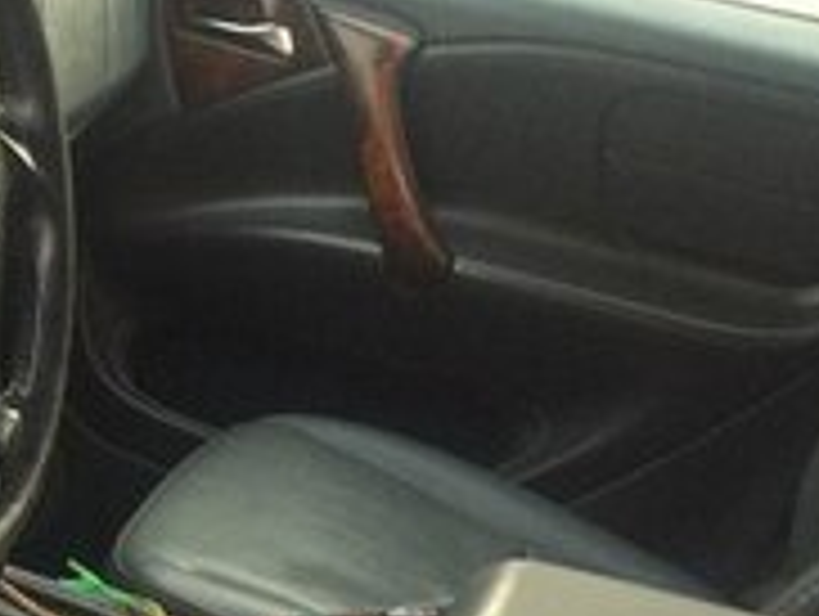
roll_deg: -8.3
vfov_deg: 13.3
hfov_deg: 16.7
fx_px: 2488
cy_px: 928
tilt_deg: -35.4
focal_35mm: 105
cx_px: -472
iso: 64
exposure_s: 1/100
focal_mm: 4.15
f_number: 2.2
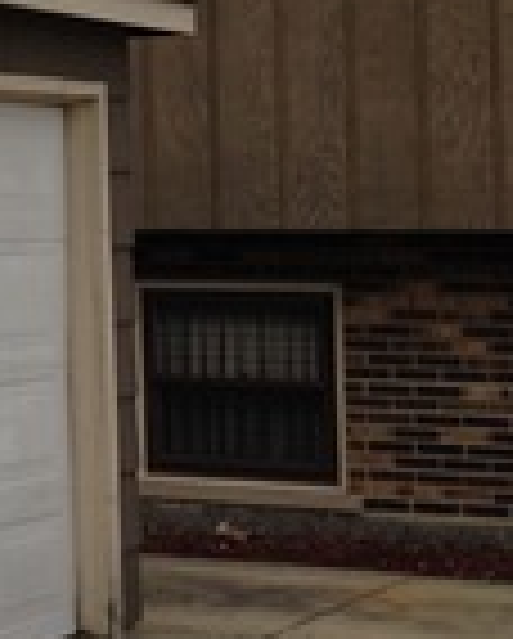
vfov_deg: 13.2
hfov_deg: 9.2
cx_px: -837
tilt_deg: +3.6
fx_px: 2746
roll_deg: +0.0
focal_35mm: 145
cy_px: 86
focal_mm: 4.12
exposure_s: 1/497
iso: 50
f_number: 2.4
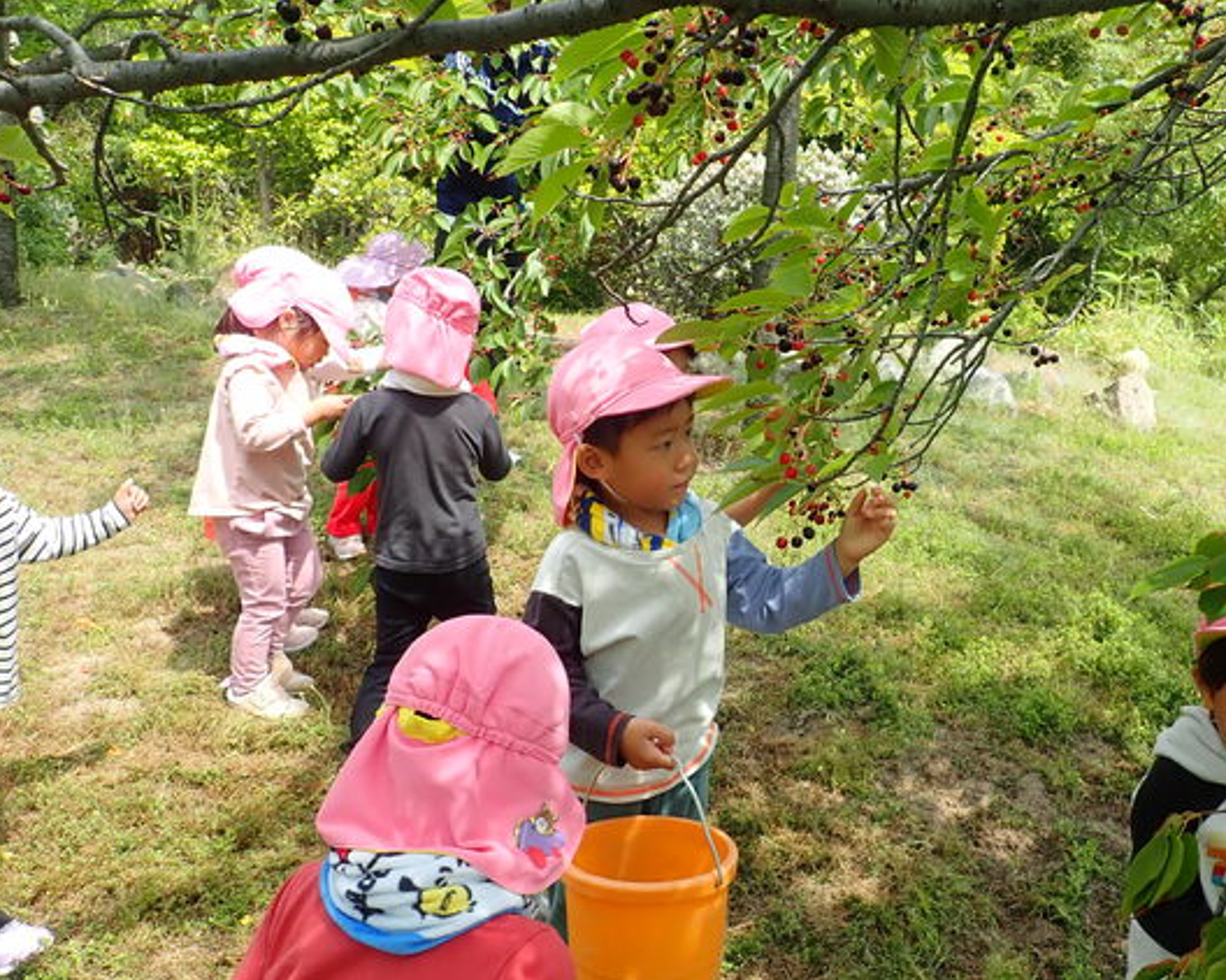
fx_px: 1088
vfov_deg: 48.4
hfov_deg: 58.5
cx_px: 702
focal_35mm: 30
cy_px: 454
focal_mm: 4.5
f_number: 2.8
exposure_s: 1/400
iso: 100
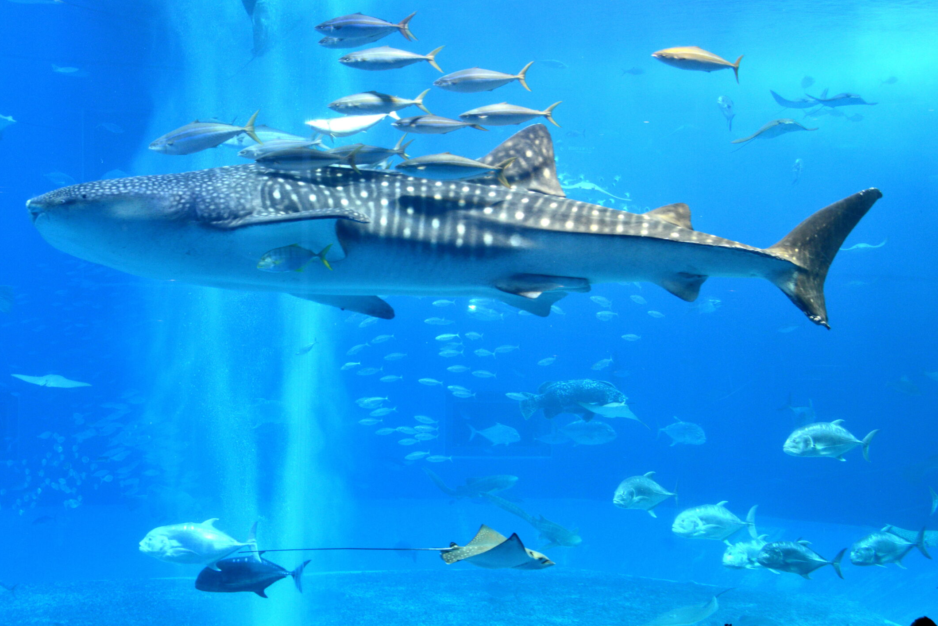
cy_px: 343
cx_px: 456
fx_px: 1512
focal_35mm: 58
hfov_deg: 34.5
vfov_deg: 23.4
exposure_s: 1/40
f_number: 4.2
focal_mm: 48
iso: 1250
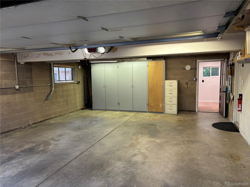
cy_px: 94
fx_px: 188
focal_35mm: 26
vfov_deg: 53.1
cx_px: 125
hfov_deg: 67.3
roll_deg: +0.8
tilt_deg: -6.4
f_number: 1.6
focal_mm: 5.96
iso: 125
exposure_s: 1/60
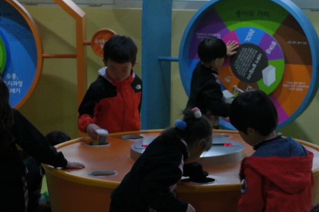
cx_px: 260
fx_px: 1054
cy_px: 147
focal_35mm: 119
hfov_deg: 17.1
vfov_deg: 11.5
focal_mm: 28
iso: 400
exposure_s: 1/50
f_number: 4
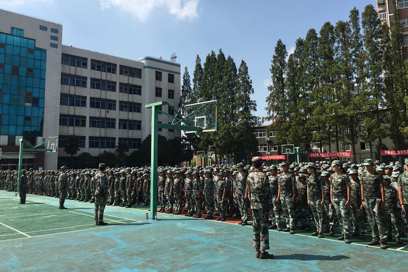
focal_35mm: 31
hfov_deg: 60.3
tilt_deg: +8.9
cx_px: 209
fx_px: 351
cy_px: 118
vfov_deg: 42.3
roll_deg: +1.0
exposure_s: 1/1832
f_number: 2.2
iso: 25
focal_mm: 4.15
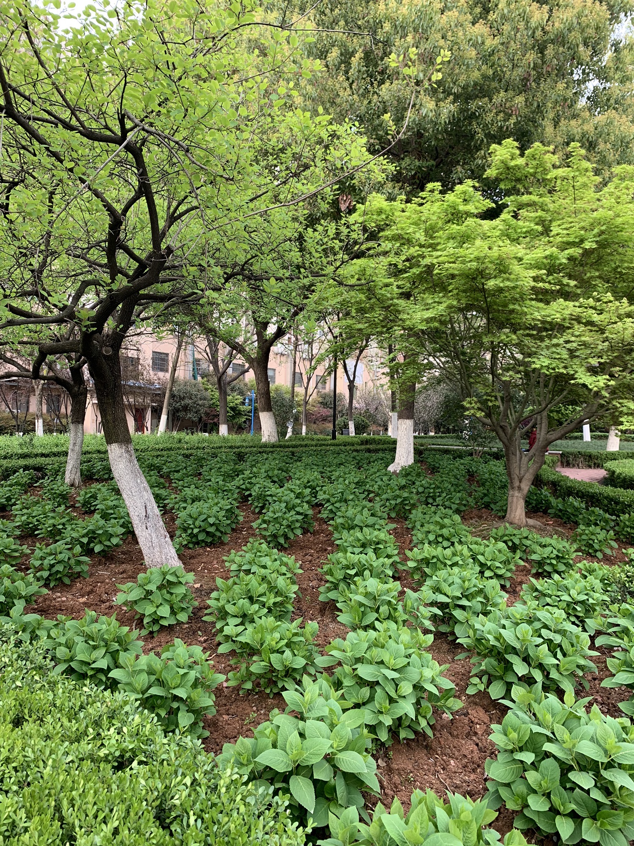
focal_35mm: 26
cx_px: 317
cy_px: 423
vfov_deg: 67.3
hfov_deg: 53.1
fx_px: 635
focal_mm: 4.25
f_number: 1.8
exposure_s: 1/121
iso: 50
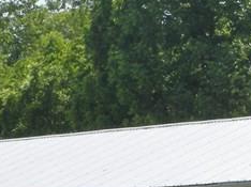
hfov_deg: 6.0
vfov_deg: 4.4
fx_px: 2412
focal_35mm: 333
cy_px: 214
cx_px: 197
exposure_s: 1/220
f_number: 8
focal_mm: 13.4
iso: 64
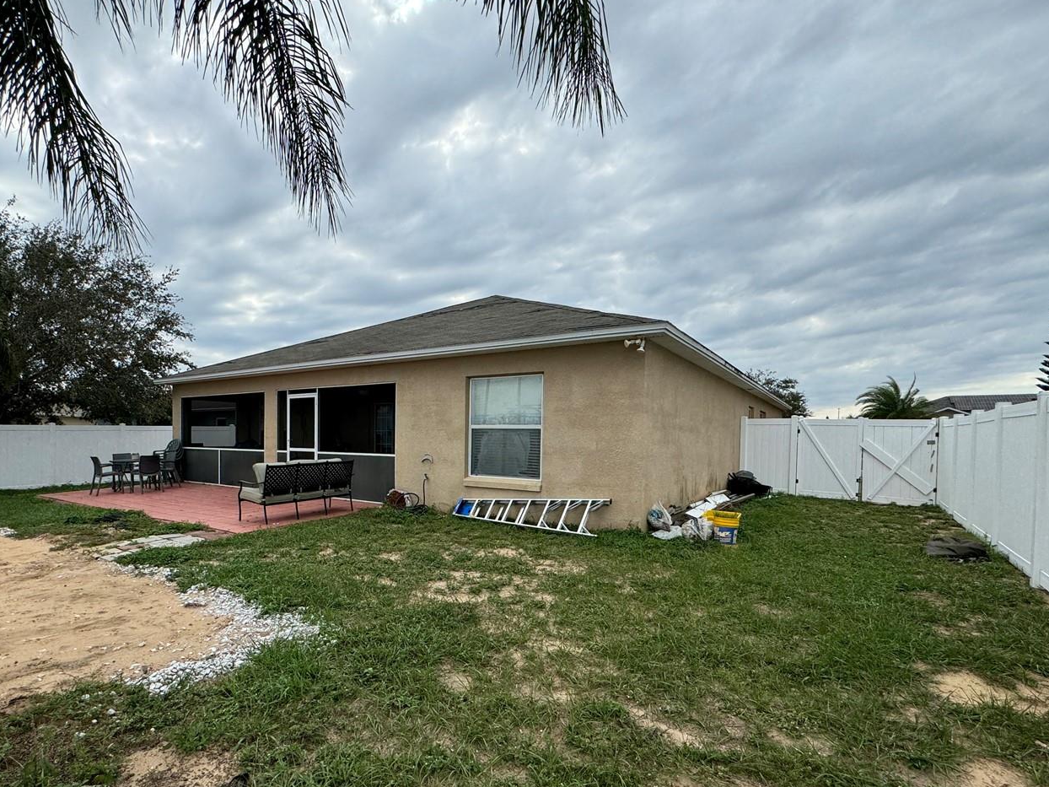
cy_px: 459
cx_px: 455
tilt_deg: -1.9
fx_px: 545
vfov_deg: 71.1
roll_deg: -0.7
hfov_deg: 87.3
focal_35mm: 18
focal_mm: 2.22
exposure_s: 1/1126
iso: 40
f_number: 2.2
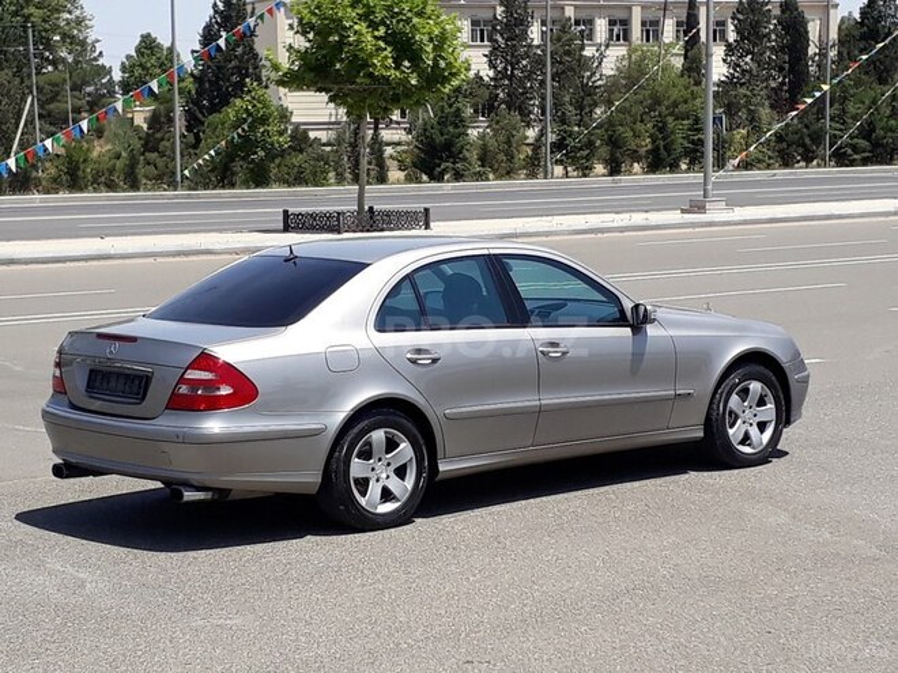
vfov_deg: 51.4
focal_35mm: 27
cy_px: 336
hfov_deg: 65.3
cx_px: 449
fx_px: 700
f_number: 1.9
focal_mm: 3.6
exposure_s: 1/1259
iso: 40
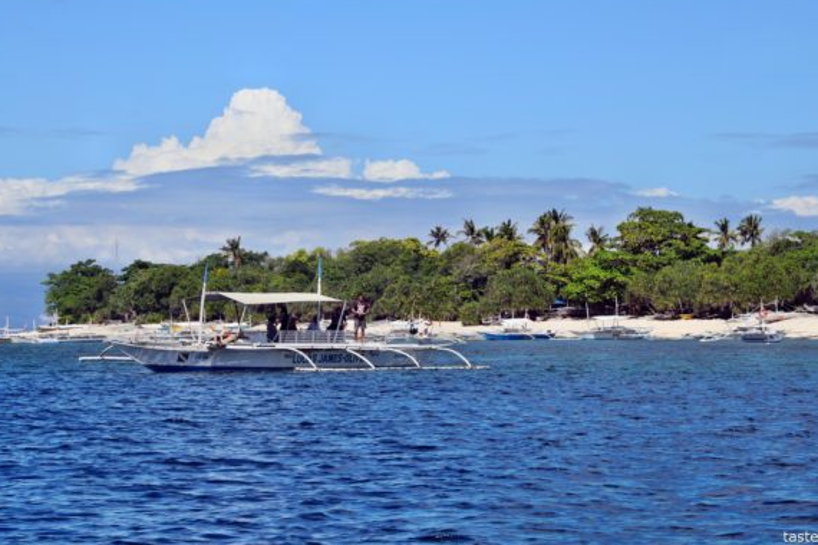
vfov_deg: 12.5
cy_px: 242
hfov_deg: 18.7
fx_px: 2489
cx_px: 418
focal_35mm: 110
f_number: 11
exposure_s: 1/500
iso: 200
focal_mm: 65
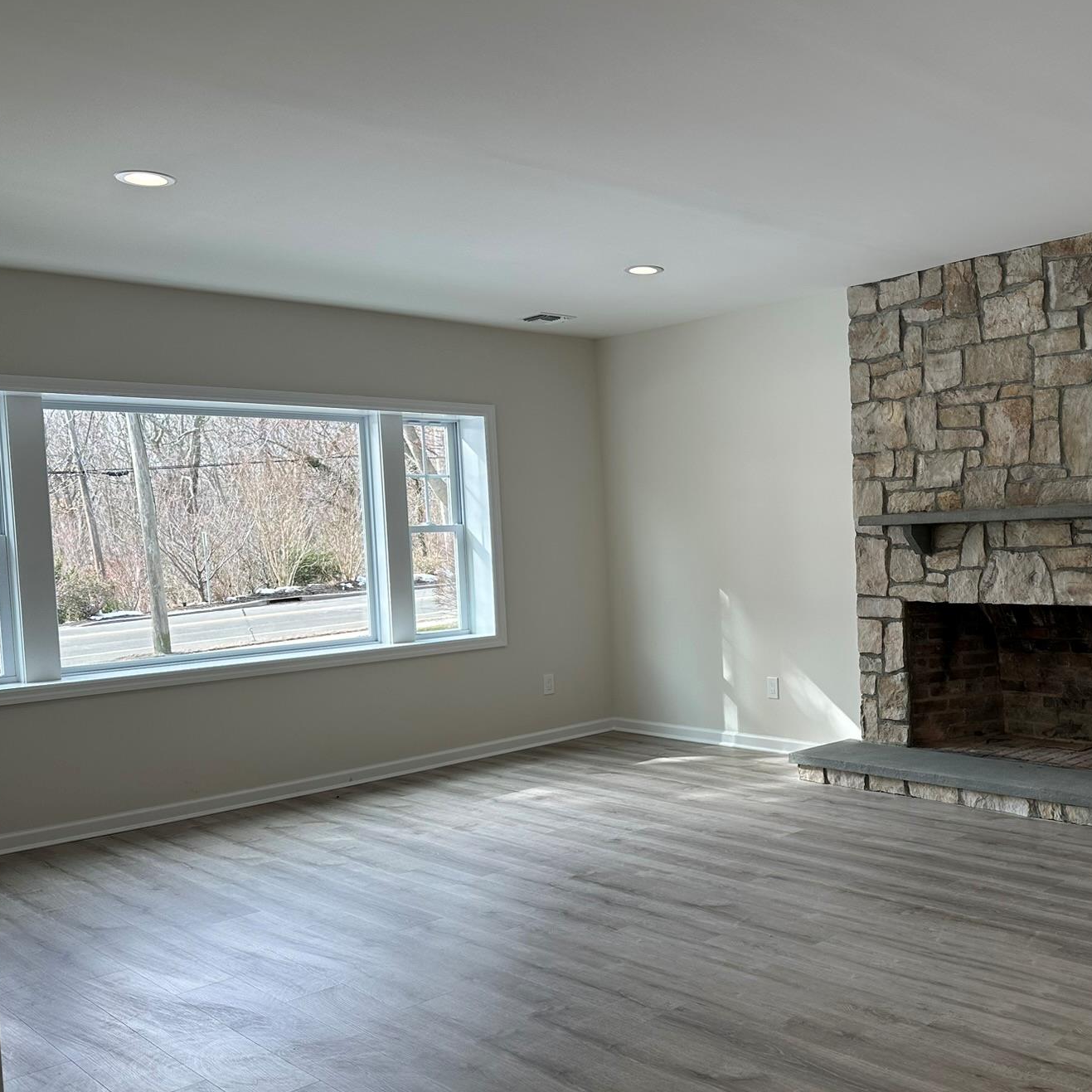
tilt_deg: -3.6
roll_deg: +2.3
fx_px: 1178
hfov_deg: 48.5
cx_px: 770
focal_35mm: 33
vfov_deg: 49.7
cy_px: 601
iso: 80
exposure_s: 1/262
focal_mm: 6.86
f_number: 1.78
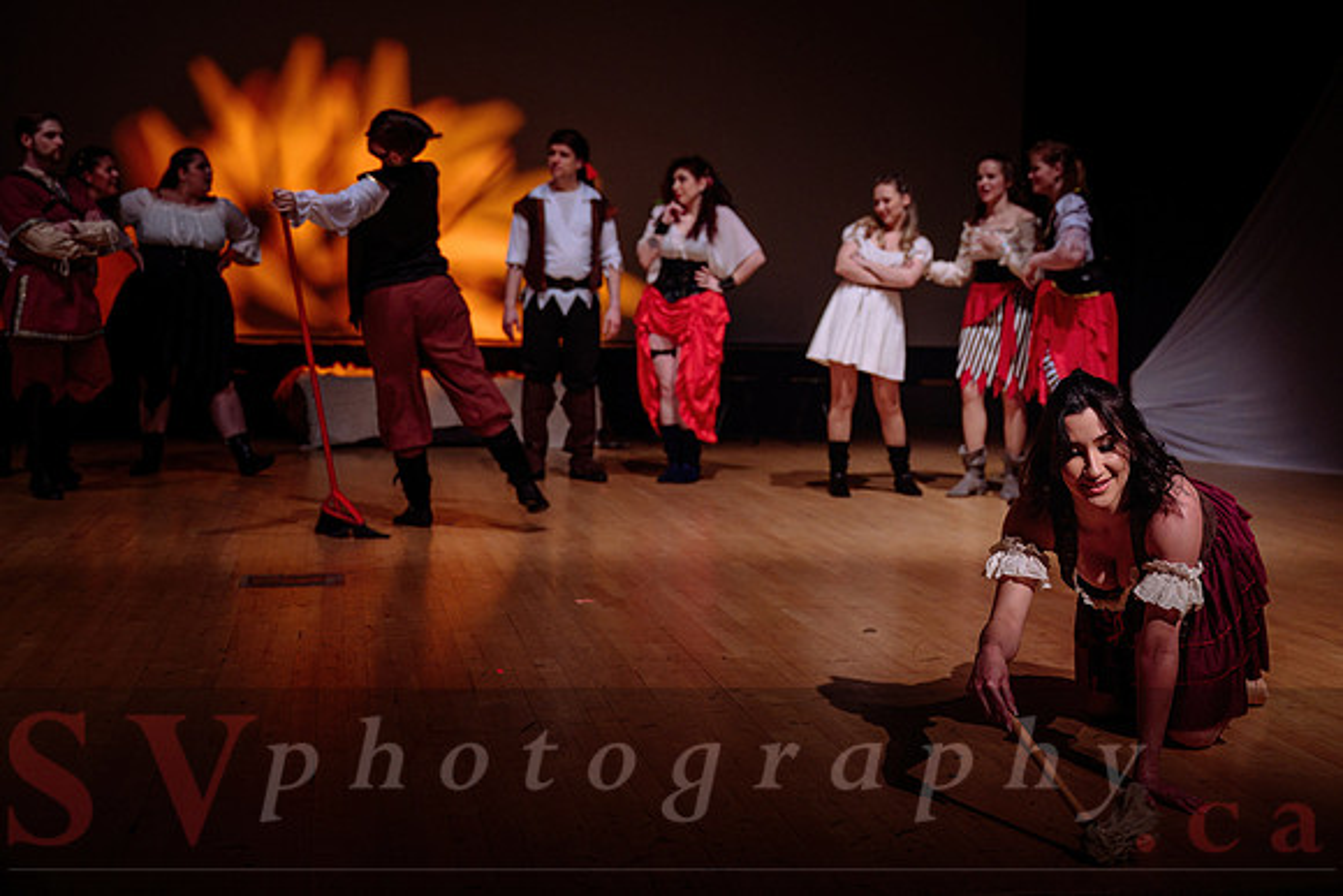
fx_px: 1809
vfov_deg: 27.8
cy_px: 375
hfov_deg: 40.6
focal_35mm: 48
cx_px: 781
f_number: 2.8
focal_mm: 41
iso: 1600
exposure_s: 1/250
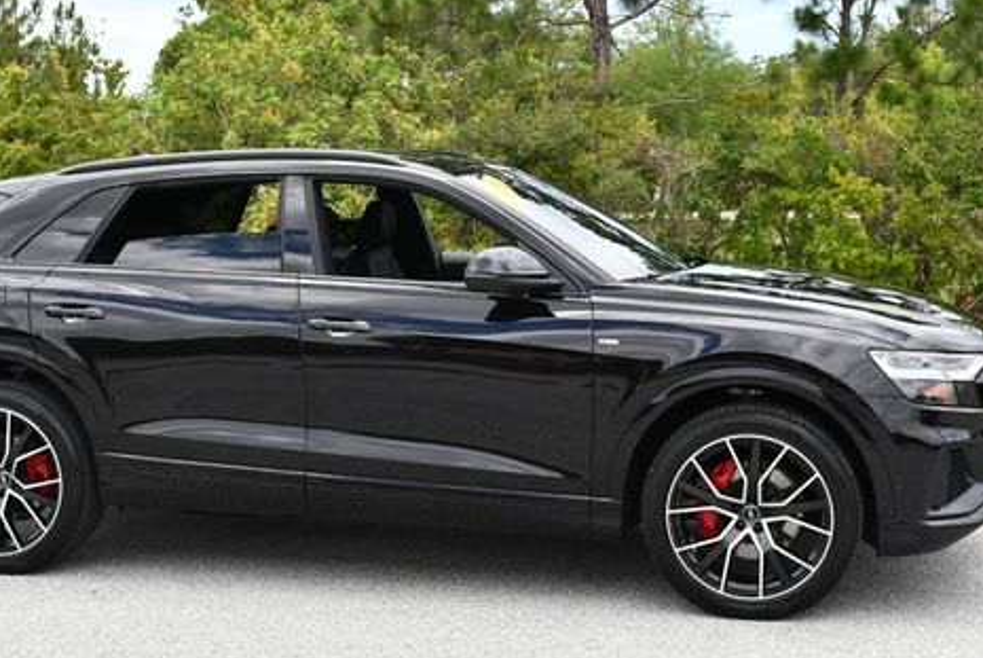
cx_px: 467
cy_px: 264
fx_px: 1804
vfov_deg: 20.6
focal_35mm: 66
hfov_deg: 30.5
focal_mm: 24
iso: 200
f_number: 7.1
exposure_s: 1/250
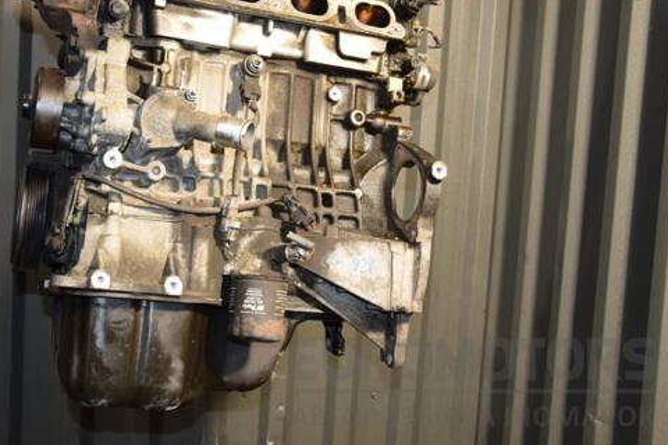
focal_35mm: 45
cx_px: 264
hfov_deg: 43.4
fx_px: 835
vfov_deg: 29.8
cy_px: 174
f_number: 5
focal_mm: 24
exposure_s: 1/100
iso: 800
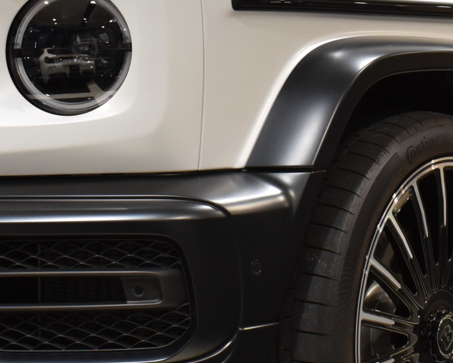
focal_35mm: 144
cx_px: 259
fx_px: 1931
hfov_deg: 13.4
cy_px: 110
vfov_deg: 10.7
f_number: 8
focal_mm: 30
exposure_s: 1/50
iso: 1000
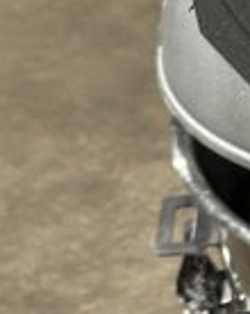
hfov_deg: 10.1
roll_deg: +2.1
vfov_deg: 13.9
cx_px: 545
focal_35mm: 138
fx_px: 1279
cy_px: 279
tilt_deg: -40.5
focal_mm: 6.86
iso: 250
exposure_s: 1/71
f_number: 1.78
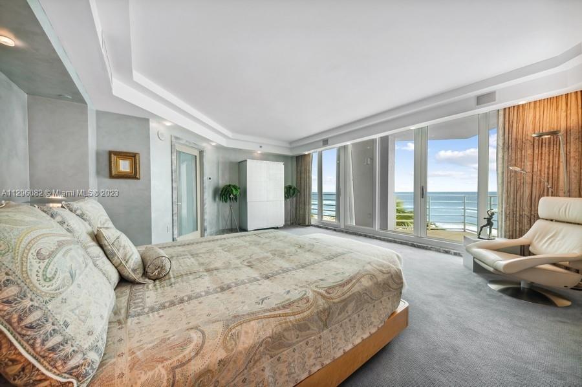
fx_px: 194
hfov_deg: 112.7
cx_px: 291
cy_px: 194
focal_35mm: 12
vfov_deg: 89.9
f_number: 8
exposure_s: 1/125
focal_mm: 12
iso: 100
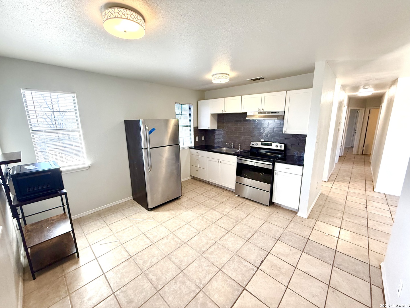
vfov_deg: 85.7
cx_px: 205
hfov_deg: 102.1
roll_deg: +0.9
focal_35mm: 14
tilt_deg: -10.3
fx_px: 166
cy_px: 154
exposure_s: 1/120
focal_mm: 2.22
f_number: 2.2
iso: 250
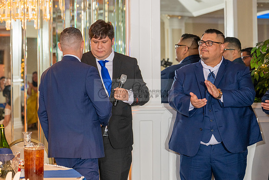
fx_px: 731
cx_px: 85
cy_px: 76
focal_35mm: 98
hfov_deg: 20.8
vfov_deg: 14.0
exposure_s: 1/160
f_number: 3.2
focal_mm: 70
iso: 640
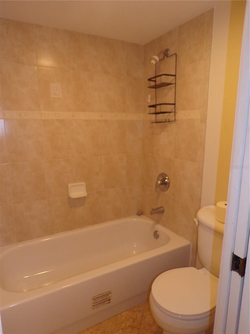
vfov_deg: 71.6
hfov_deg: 56.8
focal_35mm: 24
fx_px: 231
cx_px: 125
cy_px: 167
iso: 200
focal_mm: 4.3
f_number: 3
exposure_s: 1/34
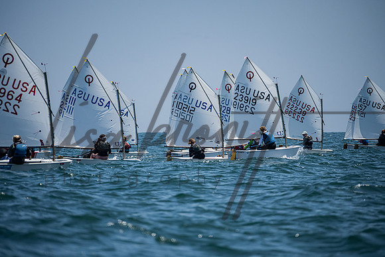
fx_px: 4279
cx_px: 192
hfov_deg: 5.2
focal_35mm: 400
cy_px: 128
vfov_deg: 3.4
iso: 500
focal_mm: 400
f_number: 8
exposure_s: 1/2500
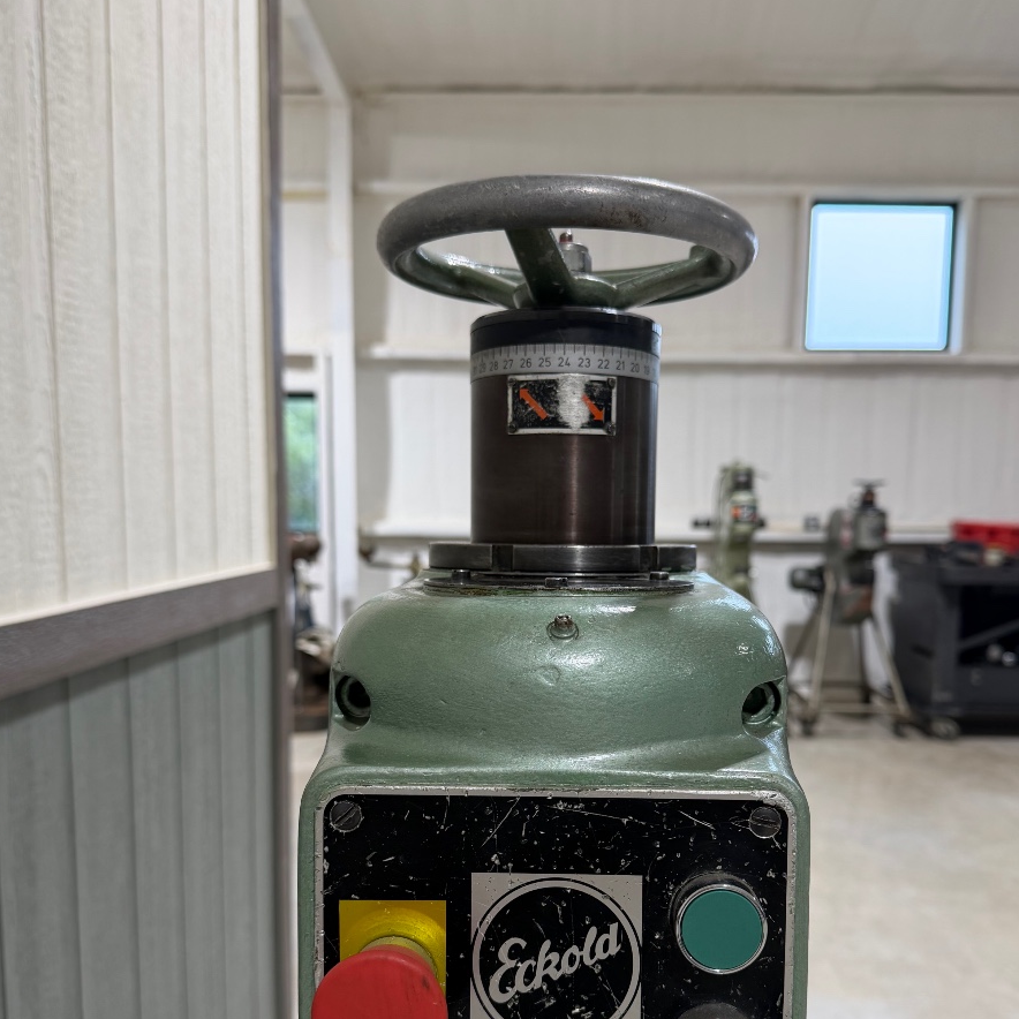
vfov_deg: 50.6
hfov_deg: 51.0
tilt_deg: -7.8
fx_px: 1066
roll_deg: -1.2
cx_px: 564
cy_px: 632
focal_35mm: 32
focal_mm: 6.76
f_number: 1.78
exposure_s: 1/120
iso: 100
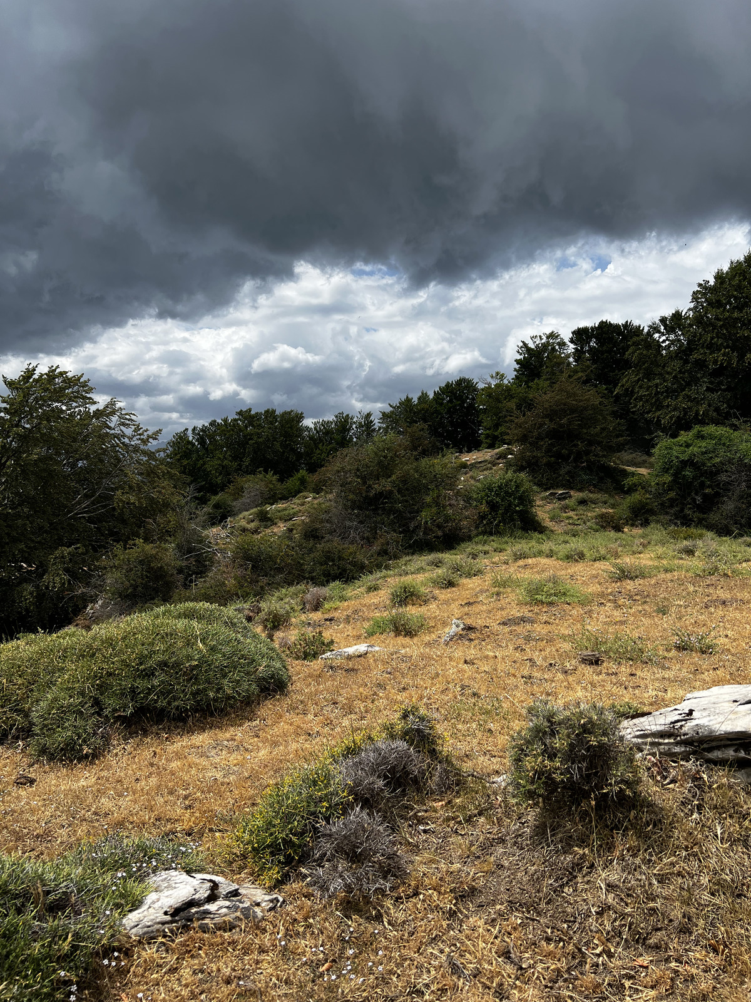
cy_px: 501
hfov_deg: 53.1
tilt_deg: -3.4
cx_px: 376
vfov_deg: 67.3
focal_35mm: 26
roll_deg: -0.8
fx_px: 752
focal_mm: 5.7
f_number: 1.5
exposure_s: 1/6579
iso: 50
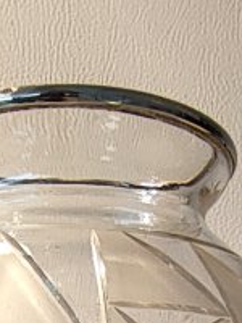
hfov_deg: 14.5
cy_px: 656
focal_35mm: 102
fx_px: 951
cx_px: 119
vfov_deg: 15.3
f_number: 2.2
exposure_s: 1/100
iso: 122
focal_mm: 1.64
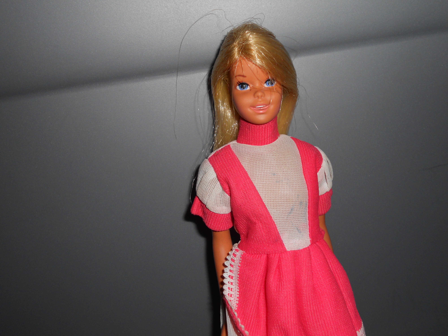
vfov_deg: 44.2
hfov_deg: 56.8
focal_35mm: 32
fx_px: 414
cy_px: 168
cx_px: 224
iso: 80
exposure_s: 1/25
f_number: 8.8
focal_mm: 5.8
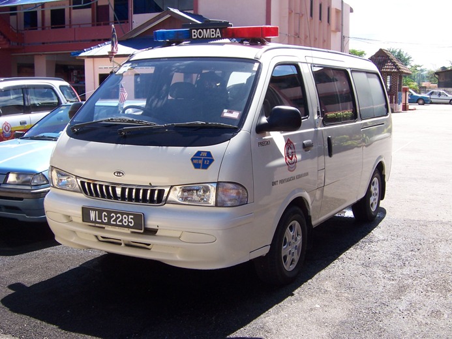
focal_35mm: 44
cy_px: 170
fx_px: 575
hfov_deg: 42.9
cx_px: 226
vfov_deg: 32.9
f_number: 5.6
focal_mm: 7.3
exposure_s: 1/180
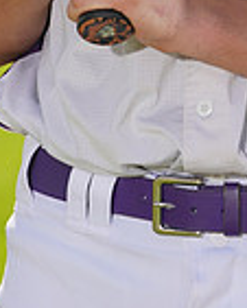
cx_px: 270
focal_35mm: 894
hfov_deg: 1.7
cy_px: -310
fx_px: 8160
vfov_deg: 2.2
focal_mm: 232
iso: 100
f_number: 8
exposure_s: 1/250
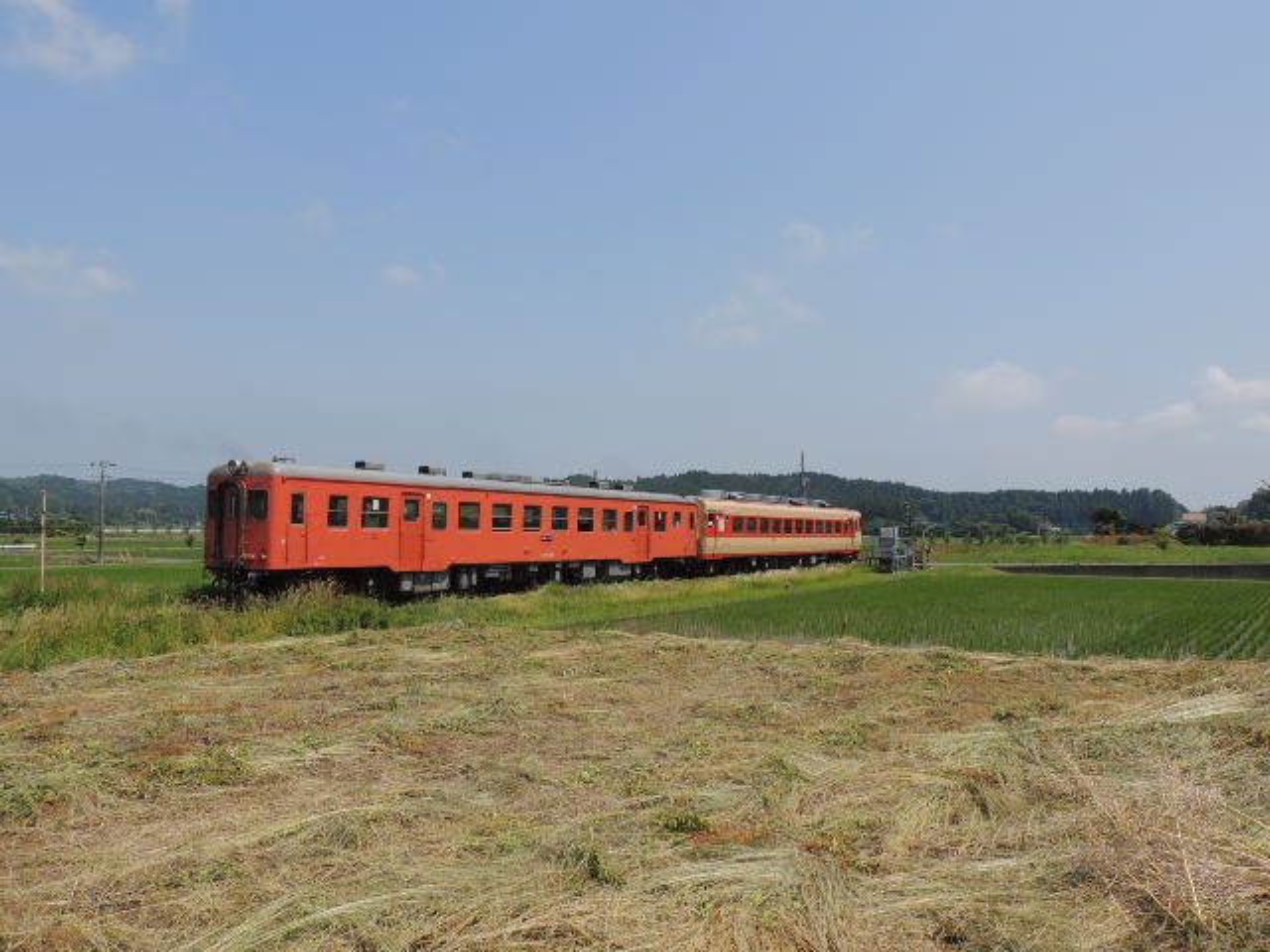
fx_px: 881
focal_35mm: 24
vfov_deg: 56.8
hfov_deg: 71.6
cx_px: 635
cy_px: 476
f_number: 4.7
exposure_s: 1/800
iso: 100
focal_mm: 4.3
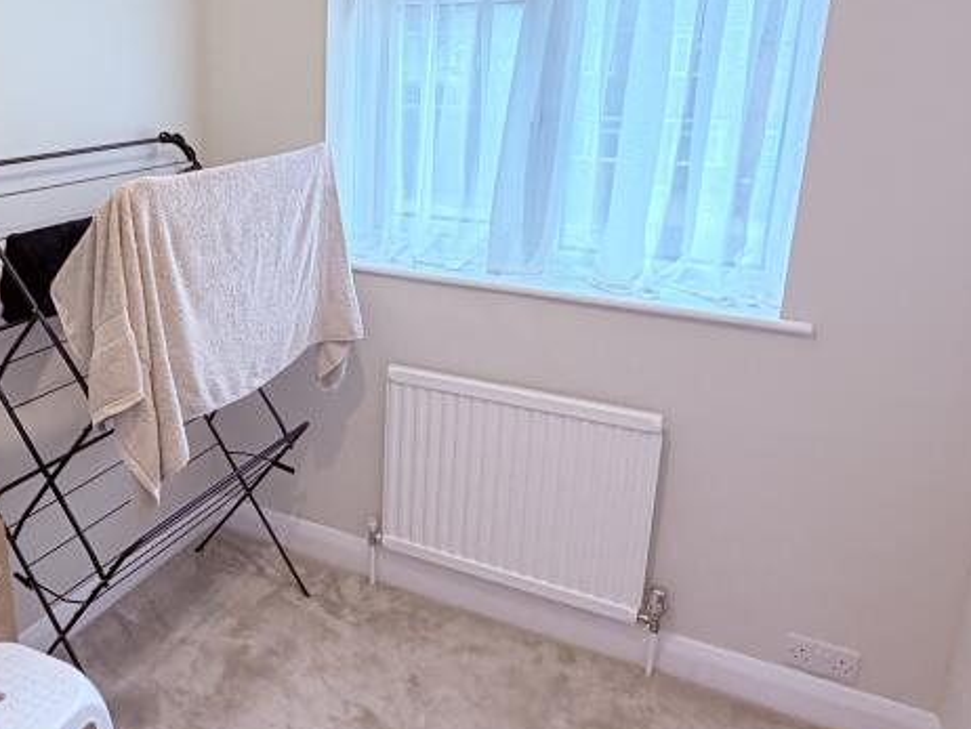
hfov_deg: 56.2
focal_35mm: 31
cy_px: 290
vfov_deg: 45.2
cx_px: 273
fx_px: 870
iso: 200
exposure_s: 1/121
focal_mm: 2.22
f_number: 2.2
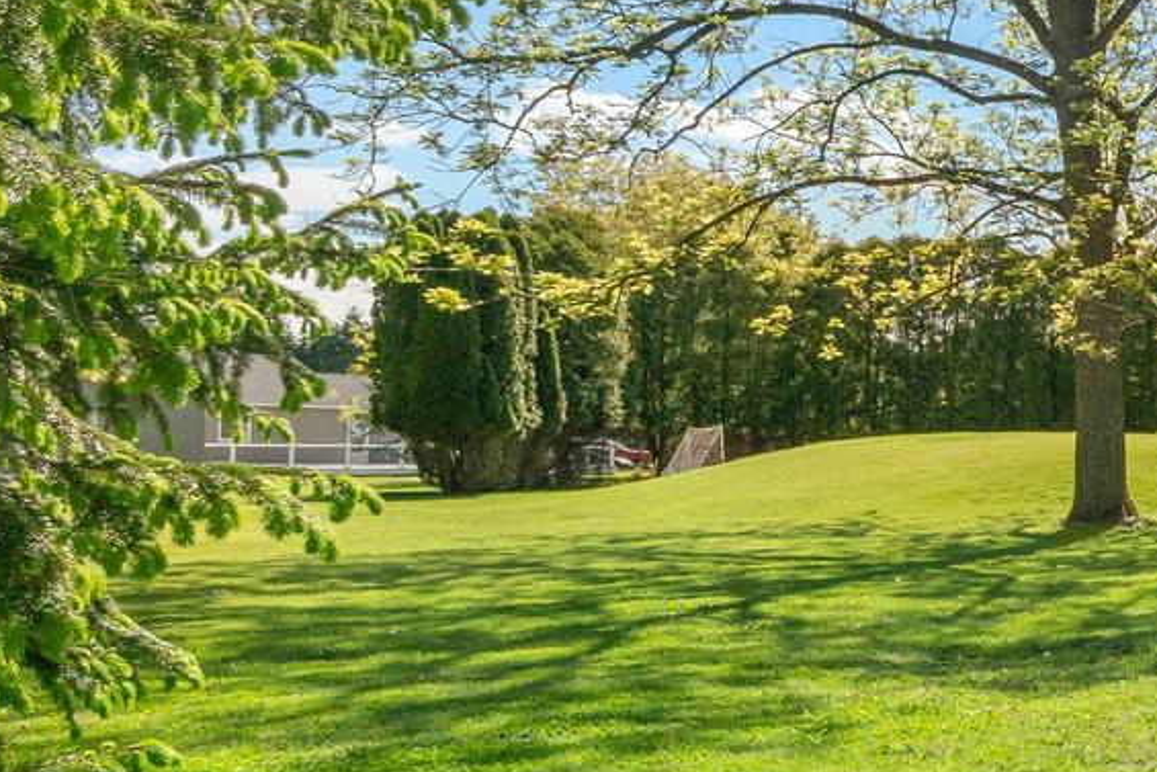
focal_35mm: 58
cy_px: 456
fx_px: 1864
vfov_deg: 23.4
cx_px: 2040
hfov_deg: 22.2
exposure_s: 1/640
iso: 250
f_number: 10
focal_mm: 16
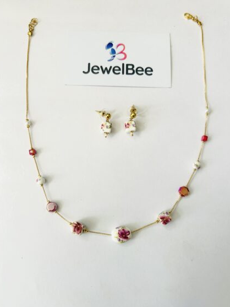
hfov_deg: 49.7
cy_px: 147
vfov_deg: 63.4
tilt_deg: -79.0
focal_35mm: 28
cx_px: 109
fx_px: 248
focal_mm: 5.7
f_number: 1.5
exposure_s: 1/100
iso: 125
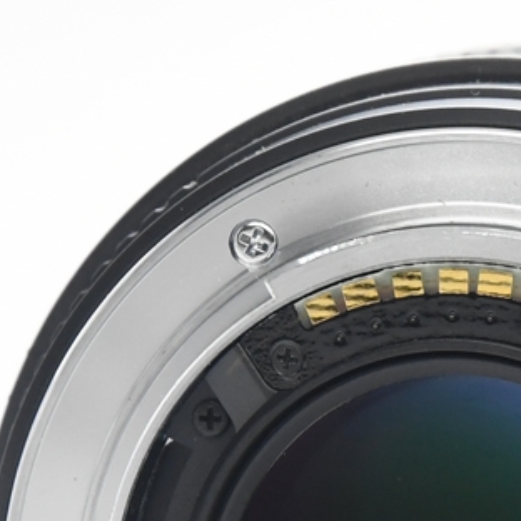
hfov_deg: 3.6
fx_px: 8361
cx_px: 554
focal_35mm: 491
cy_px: 573
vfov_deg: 3.6
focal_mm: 80
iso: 1600
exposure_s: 1/100
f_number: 7.1
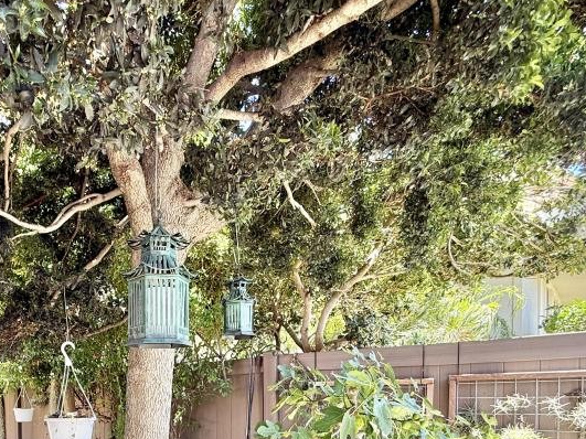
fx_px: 457
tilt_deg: -2.3
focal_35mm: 27
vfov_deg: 45.2
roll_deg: +1.1
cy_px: 416
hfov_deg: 62.4
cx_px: 163
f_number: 2.2
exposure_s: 1/99
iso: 80
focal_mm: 2.22
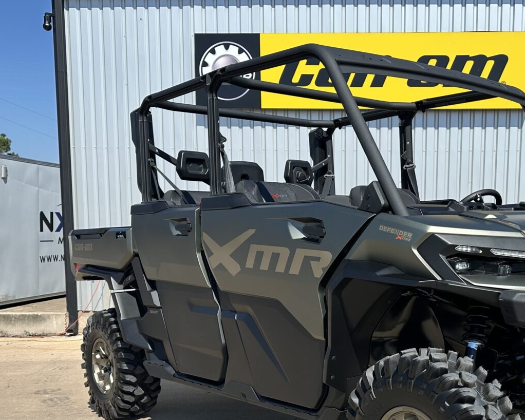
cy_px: 309
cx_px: 380
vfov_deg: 33.6
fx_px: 684
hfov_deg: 41.0
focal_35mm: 44
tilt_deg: -6.1
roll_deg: -0.7
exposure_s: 1/3472
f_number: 1.78
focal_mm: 6.86
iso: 80
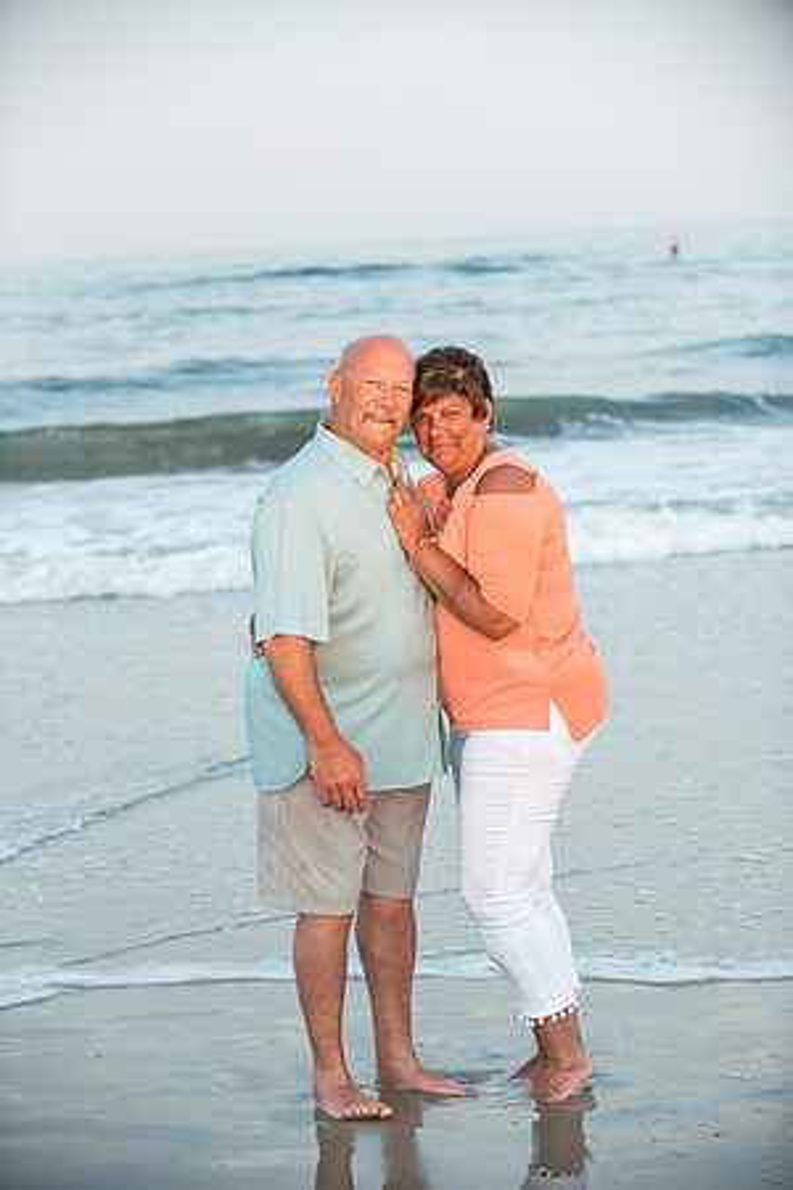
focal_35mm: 86
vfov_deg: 23.6
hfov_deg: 15.9
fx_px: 2841
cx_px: 396
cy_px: 595
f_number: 3.5
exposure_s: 1/1250
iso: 800
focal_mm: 86
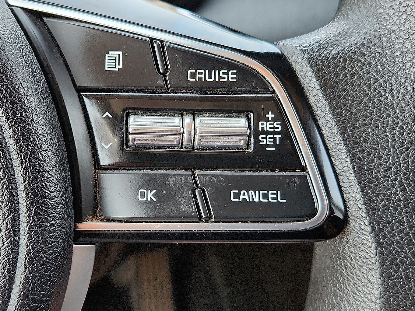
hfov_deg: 64.9
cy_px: 146
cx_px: 174
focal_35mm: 27
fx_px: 324
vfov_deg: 51.3
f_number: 1.8
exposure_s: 1/59.2
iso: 90
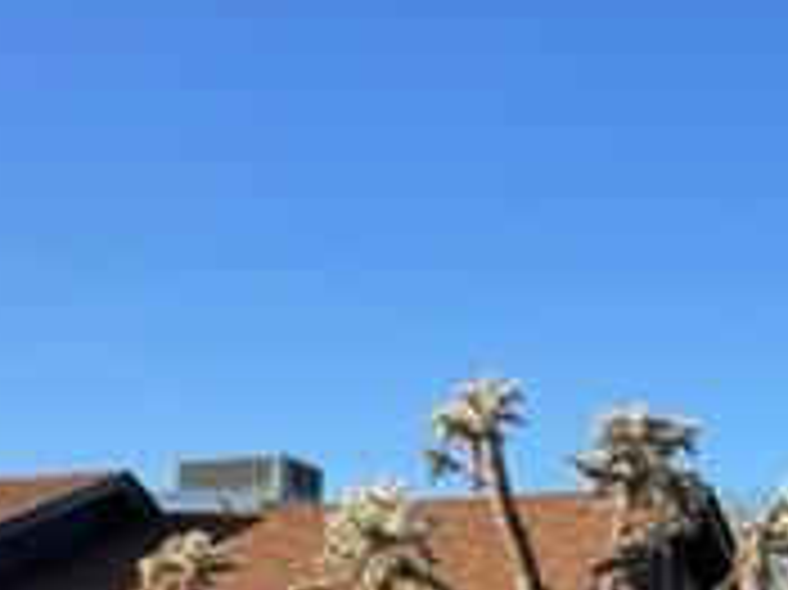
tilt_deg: +3.4
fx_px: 2161
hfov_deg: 19.5
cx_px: -144
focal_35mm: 95
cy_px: 739
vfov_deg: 14.9
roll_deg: -1.6
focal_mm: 4.2
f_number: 1.6
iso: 32
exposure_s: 1/2882
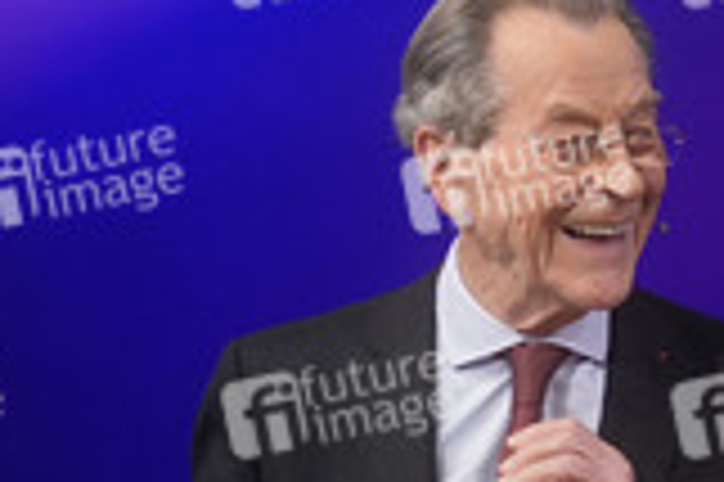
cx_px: 848
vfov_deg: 10.7
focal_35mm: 126
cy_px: 518
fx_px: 2531
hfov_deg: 15.7
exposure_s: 1/250
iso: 640
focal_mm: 30
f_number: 2.2
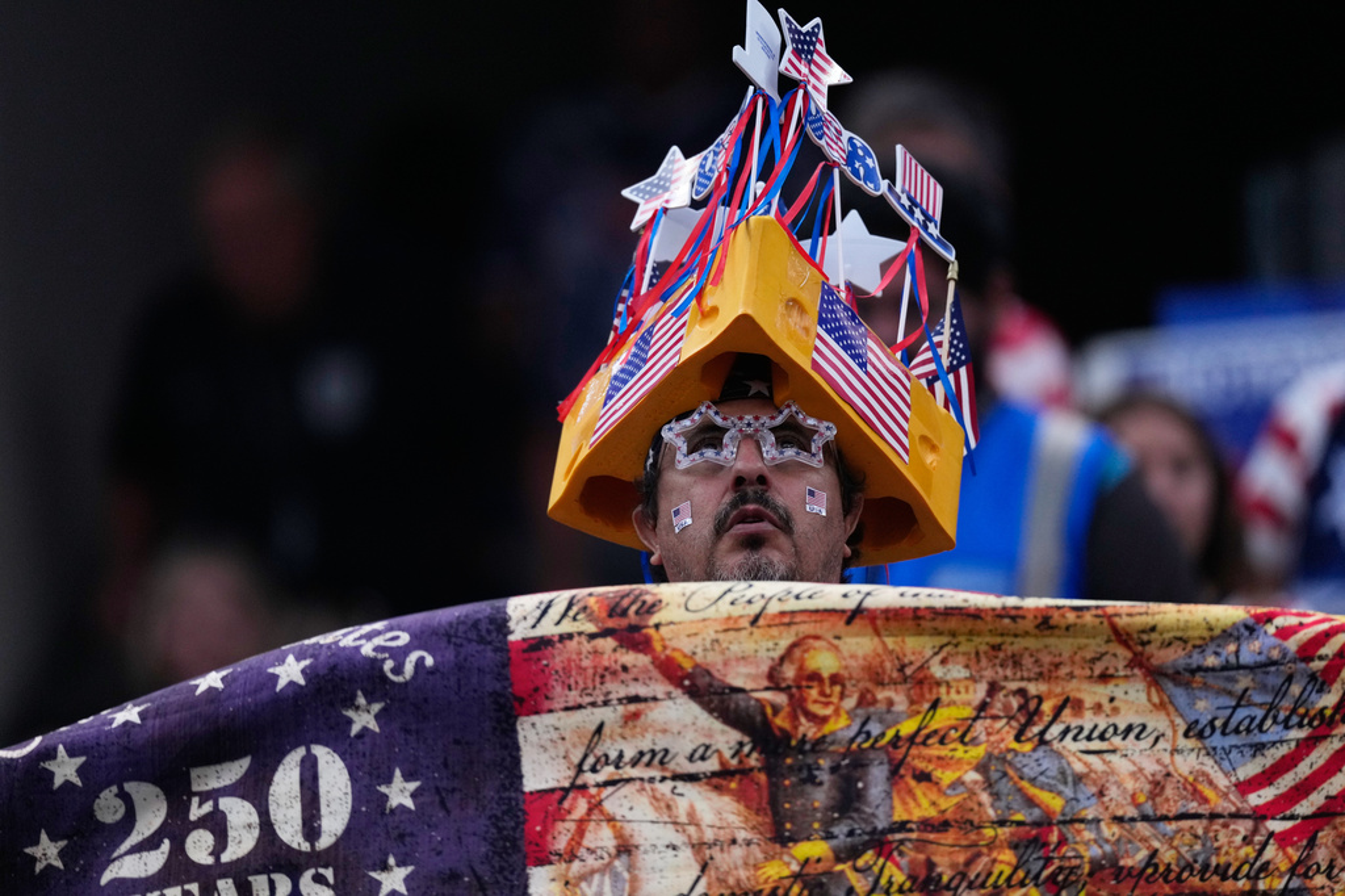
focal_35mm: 600
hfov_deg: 3.4
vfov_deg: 2.3
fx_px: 22408
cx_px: 672
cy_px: 448
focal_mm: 600
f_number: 4
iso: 2000
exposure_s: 1/2500
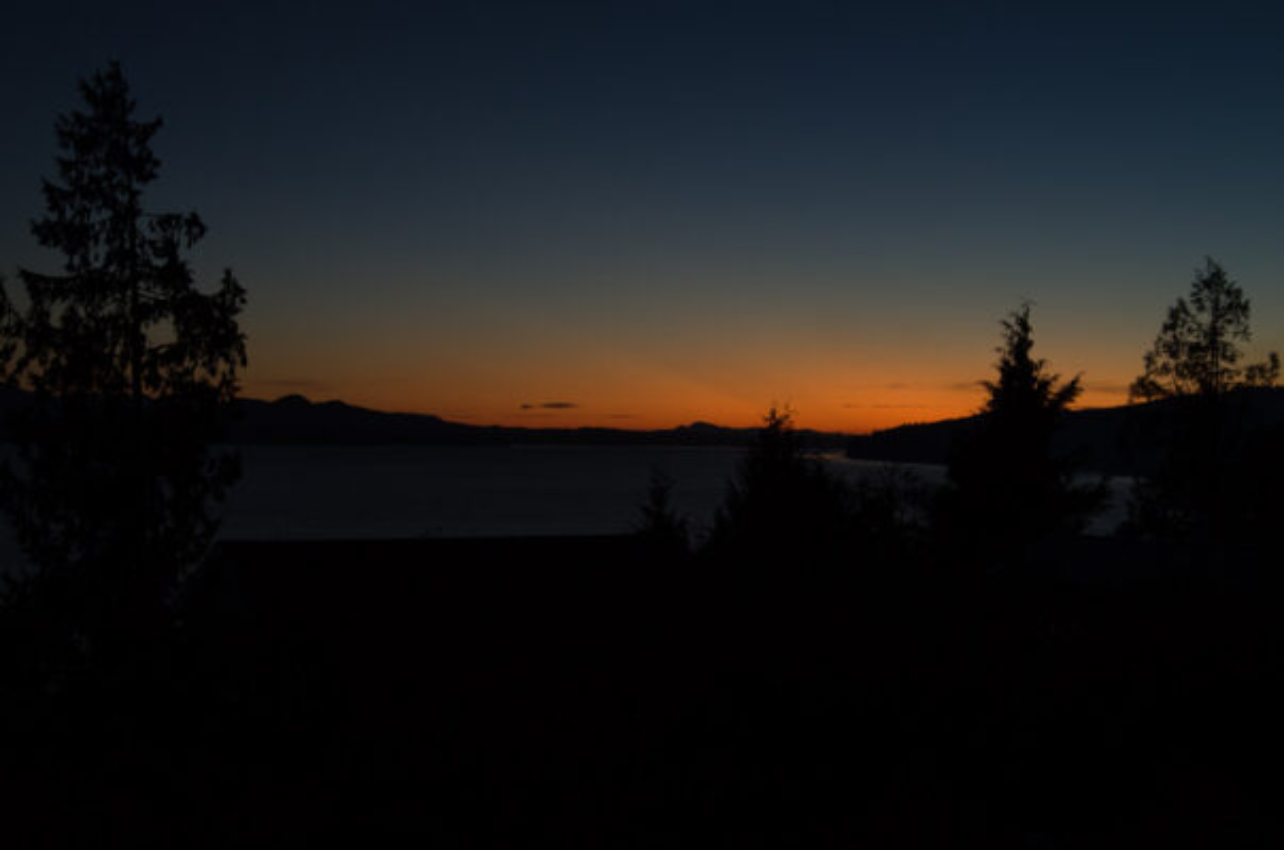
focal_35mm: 46
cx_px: 642
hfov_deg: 42.8
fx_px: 1637
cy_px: 425
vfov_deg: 29.1
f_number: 10
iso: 200
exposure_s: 1/2.5
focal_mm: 31
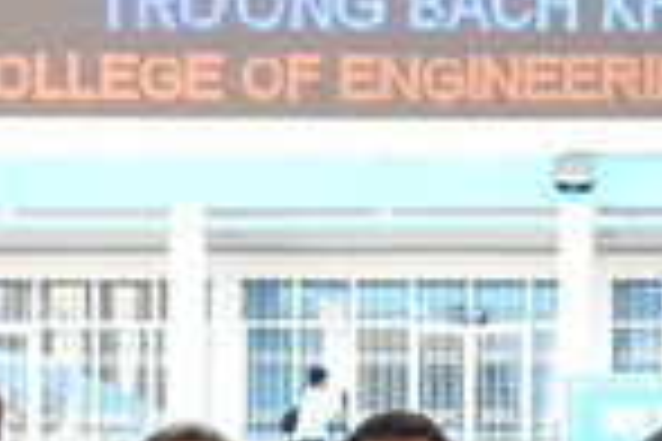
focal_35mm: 185
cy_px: 718
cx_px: 968
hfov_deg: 10.7
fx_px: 3402
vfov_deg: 7.3
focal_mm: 12.64
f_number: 2.8
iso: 125
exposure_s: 1/160
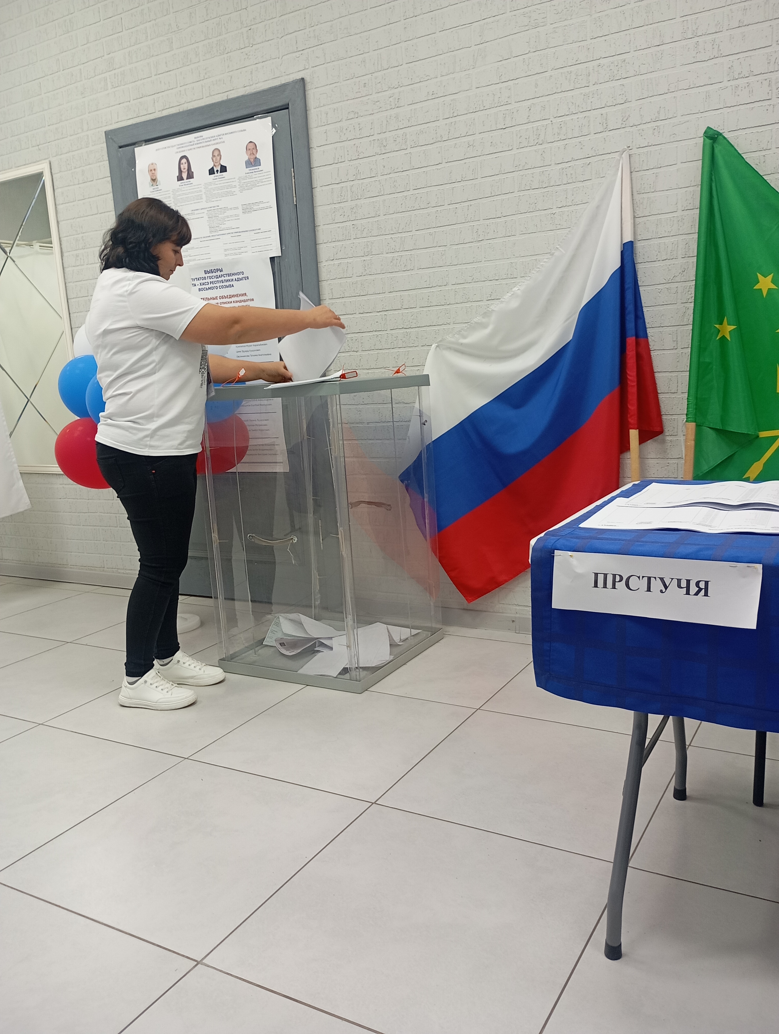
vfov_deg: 63.4
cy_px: 517
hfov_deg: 49.9
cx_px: 390
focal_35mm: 28
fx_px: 838
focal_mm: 4.27
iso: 431
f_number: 1.8
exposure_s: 1/33.3
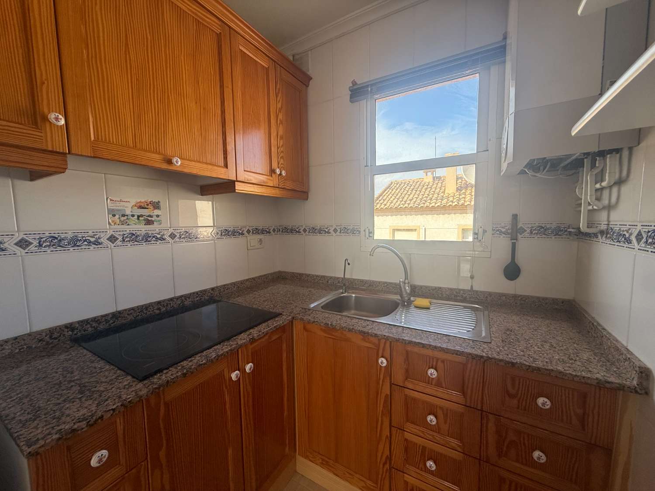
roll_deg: +1.2
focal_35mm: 14
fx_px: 265
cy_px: 246
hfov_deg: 102.1
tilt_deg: -5.5
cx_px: 328
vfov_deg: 85.7
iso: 64
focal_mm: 2.22
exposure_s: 1/361
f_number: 2.2
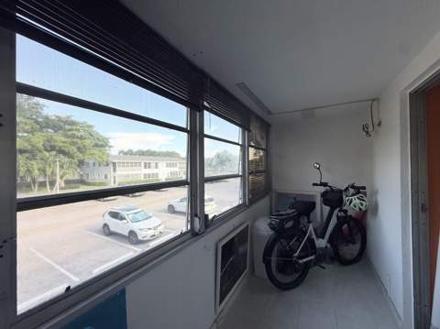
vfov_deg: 85.6
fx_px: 178
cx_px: 220
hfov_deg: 102.1
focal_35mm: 14
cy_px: 164
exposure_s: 1/229
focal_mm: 2.22
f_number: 2.2
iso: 64
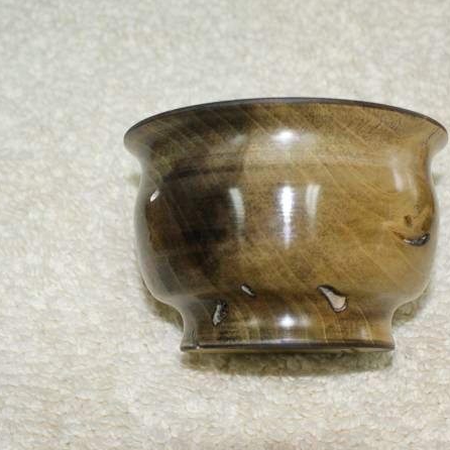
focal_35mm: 65
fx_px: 956
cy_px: 204
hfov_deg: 26.4
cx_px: 264
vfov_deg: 26.5
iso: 400
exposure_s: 1/60
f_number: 6.3
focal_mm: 30
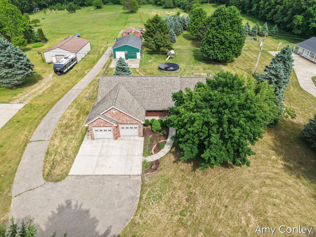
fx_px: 219
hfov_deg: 71.6
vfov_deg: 56.8
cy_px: 118
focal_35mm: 24
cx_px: 158
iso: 120
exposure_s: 1/1600
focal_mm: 8.67
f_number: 1.8
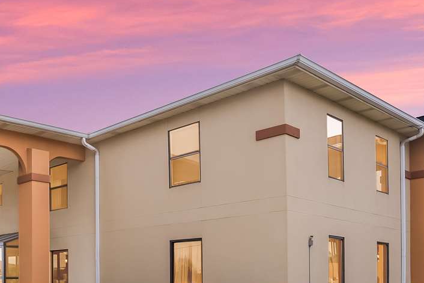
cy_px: 264
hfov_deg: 48.0
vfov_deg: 36.1
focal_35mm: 34
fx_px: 401
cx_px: 18
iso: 400
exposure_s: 1/30
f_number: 9
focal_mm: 16
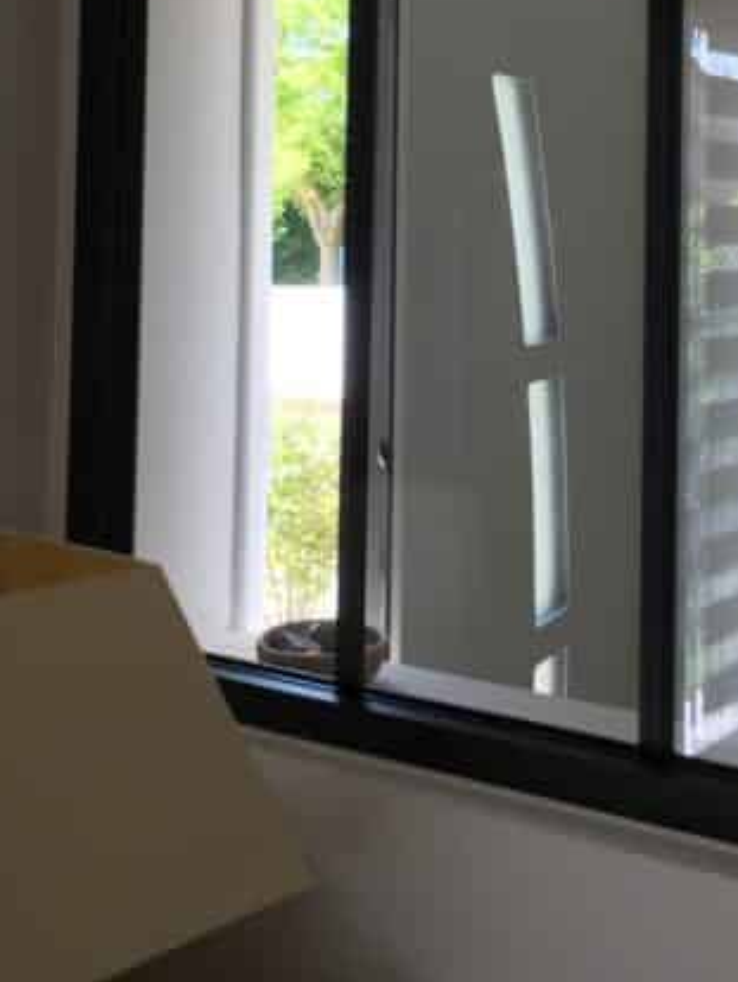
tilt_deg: +0.8
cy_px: 152
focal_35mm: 56
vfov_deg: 33.0
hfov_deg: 25.9
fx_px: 1590
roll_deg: -1.3
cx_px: 539
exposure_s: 1/50
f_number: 2.2
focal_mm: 4.15
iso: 25
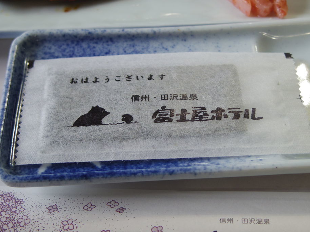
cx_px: 182
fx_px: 555
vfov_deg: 23.6
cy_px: 130
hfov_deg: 31.1
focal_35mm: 62
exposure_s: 1/60
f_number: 1.9
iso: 160
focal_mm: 8.5
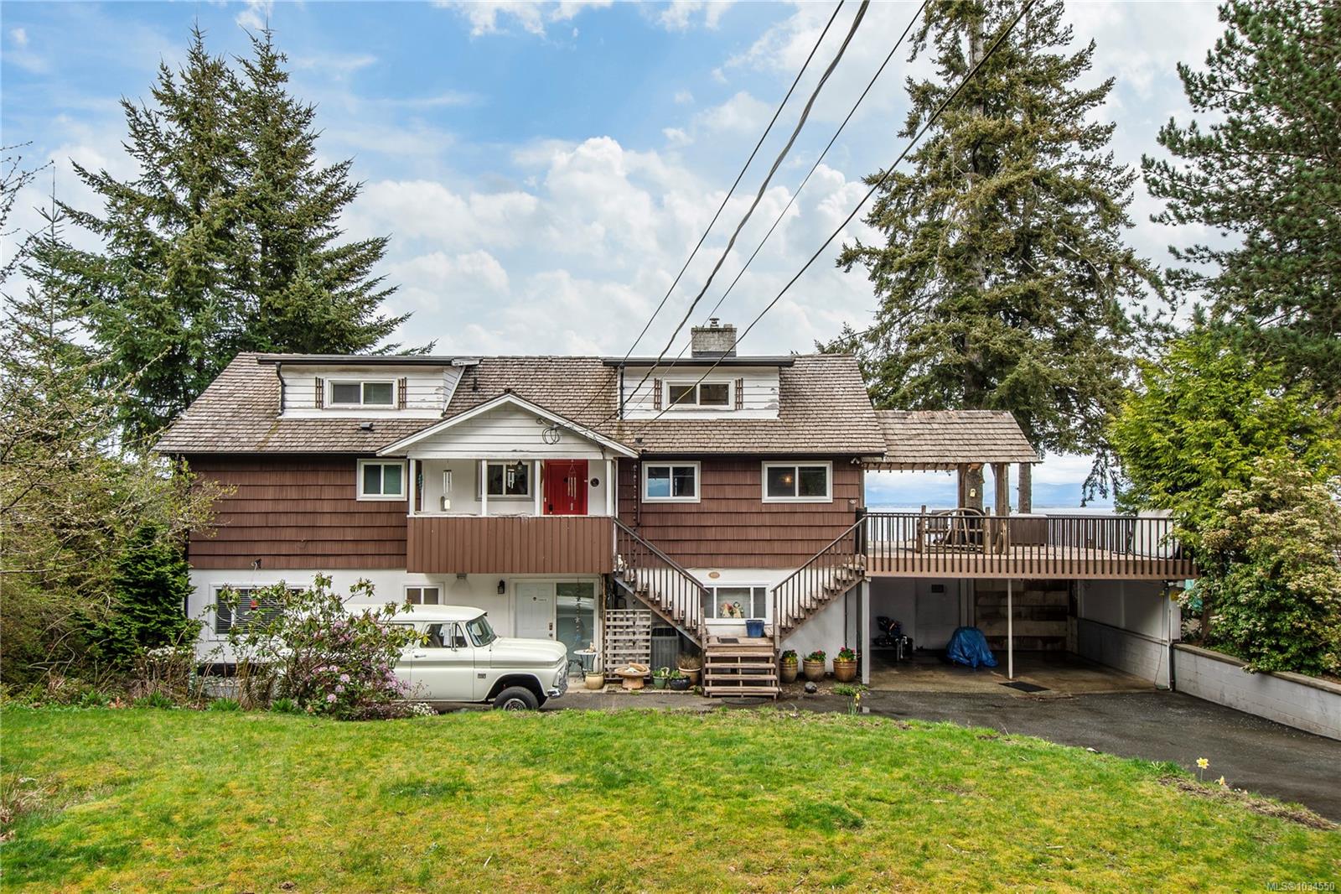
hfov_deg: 73.8
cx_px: 670
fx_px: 894
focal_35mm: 24
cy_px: 447
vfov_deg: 53.1
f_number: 9
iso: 200
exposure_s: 1/250
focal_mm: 16
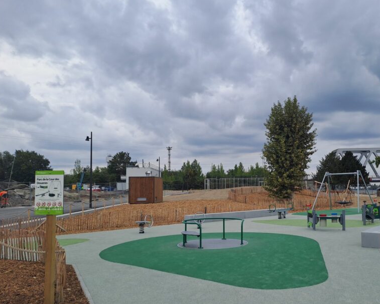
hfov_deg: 53.2
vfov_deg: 44.4
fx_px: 371
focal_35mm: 33
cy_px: 173
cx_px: 253
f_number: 1.8
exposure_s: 1/638
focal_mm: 4.65
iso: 32
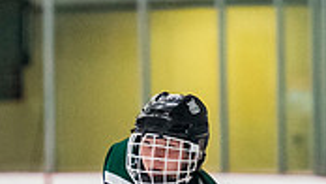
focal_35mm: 848
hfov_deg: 2.5
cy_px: 346
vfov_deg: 1.4
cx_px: 113
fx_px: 7333
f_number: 3.2
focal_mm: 145
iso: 3200
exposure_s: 1/640
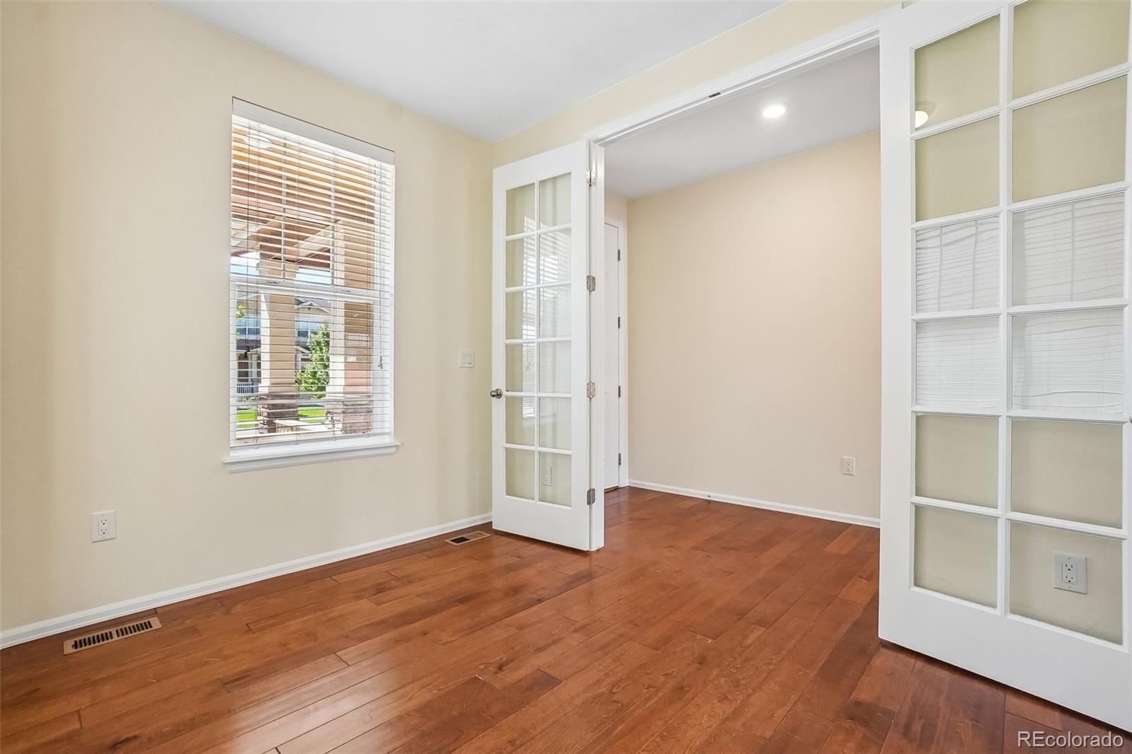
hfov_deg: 100.4
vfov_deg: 77.3
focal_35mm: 15
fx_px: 472
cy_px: 377
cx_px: 566
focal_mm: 10
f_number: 8
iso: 400
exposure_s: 1/30
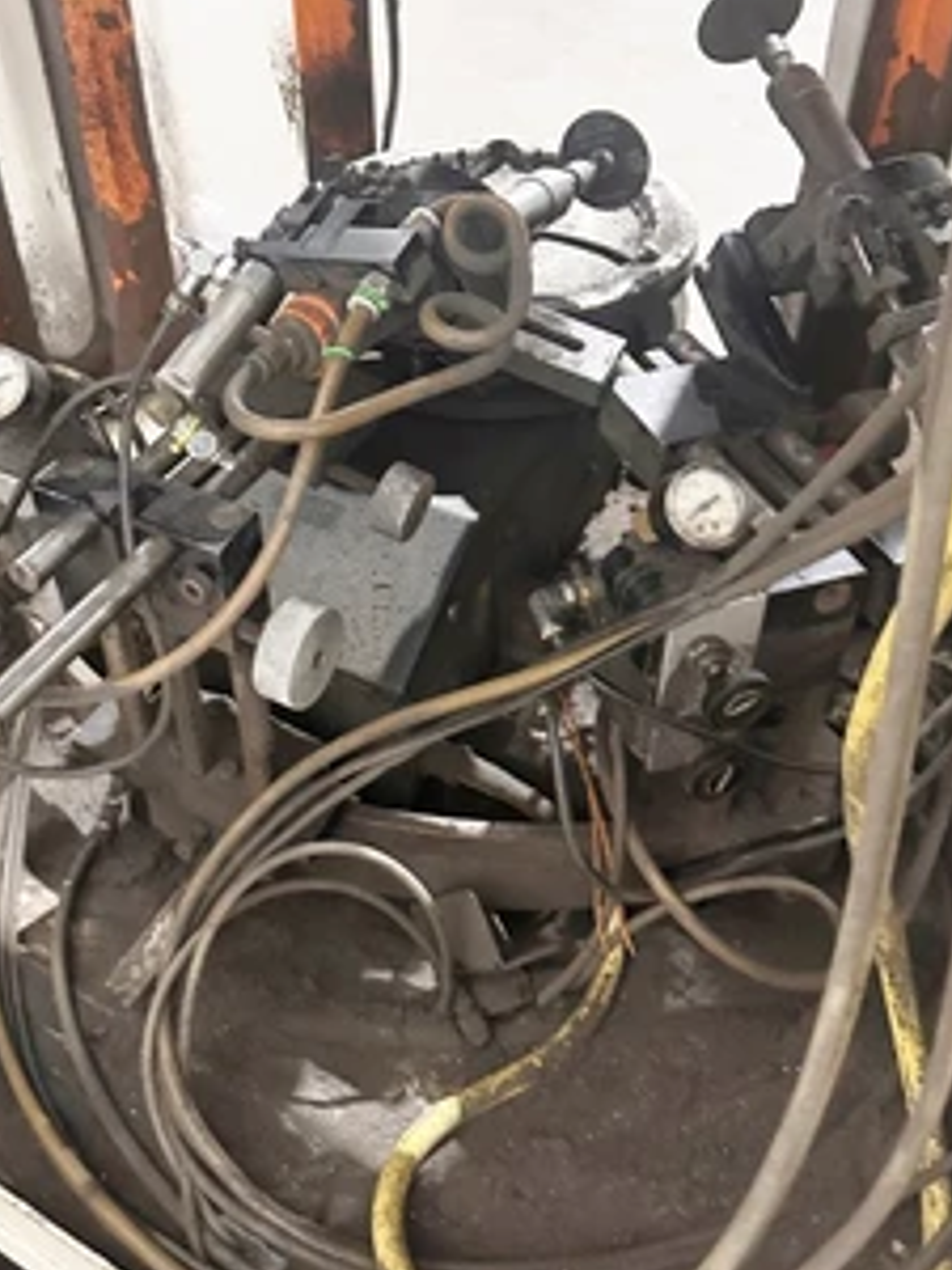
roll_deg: +2.4
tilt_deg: -37.8
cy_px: 500
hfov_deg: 43.9
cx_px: 368
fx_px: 1173
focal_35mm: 32
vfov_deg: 56.3
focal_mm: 6.86
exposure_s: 1/40
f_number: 1.78
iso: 1000
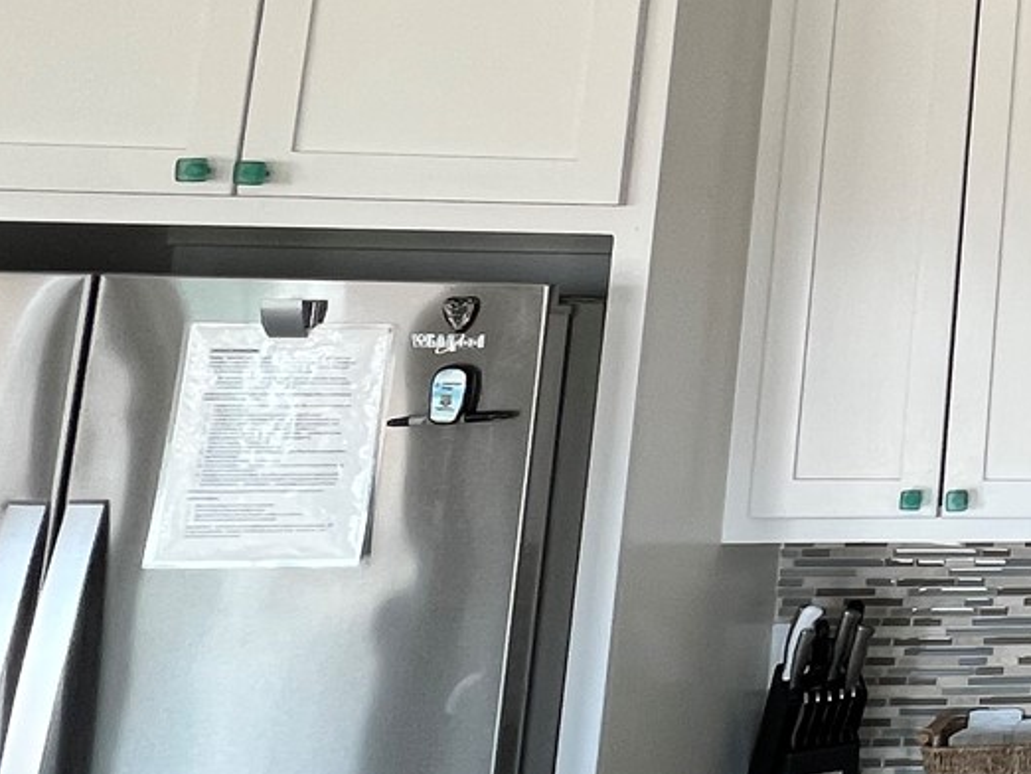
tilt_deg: +9.1
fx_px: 1520
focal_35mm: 51
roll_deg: -0.5
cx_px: 1624
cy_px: 45
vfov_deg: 27.3
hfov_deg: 25.6
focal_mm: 1.57
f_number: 1.8
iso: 64
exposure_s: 1/99
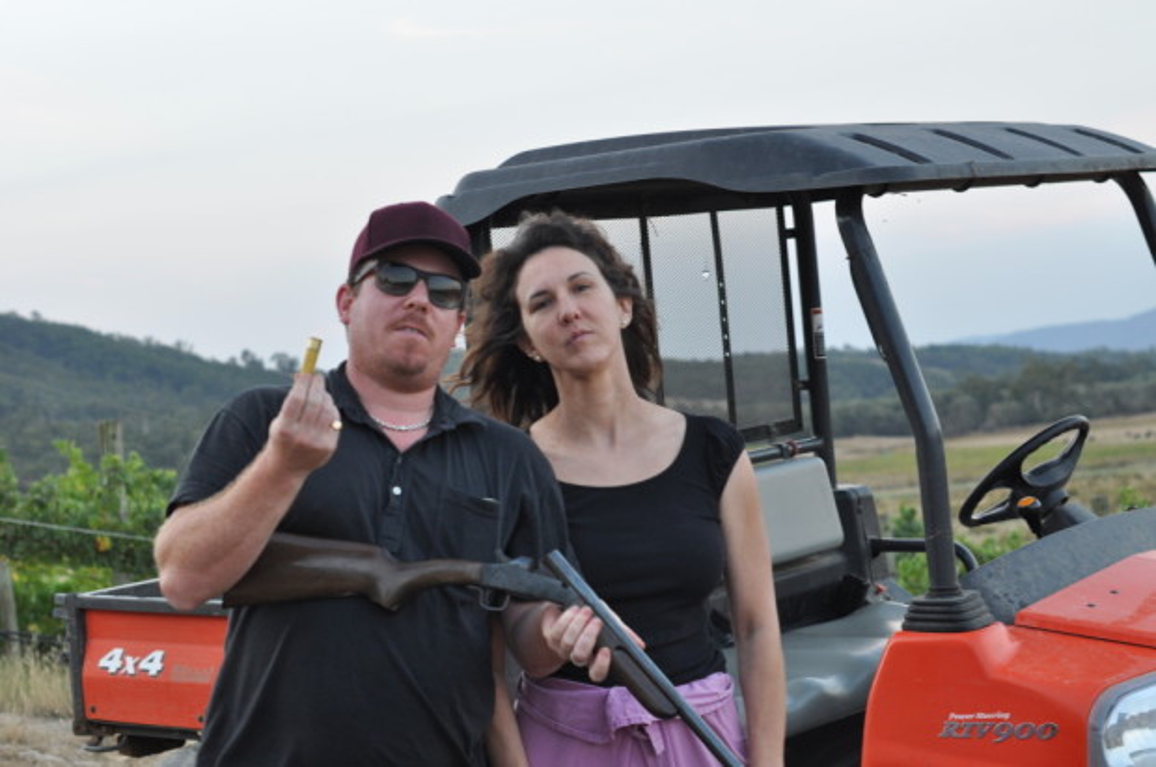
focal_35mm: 75
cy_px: 384
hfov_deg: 27.0
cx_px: 578
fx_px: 2404
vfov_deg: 18.1
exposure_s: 1/60
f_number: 4
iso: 400
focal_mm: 50
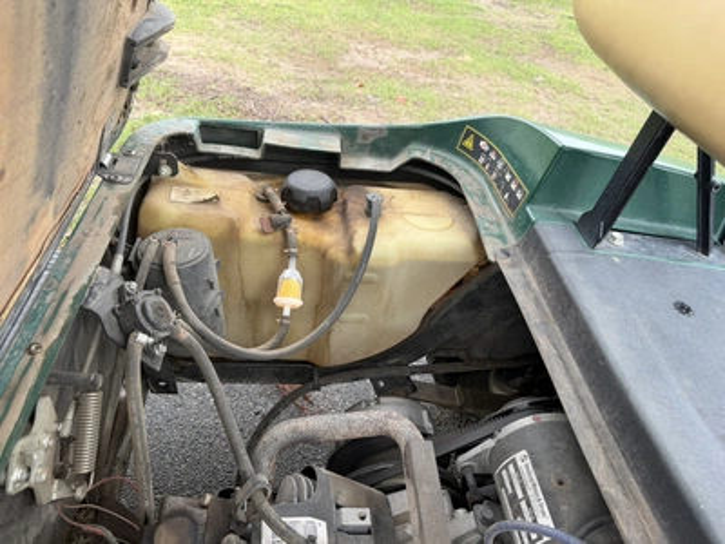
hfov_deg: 71.6
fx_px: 503
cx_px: 362
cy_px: 272
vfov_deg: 56.8
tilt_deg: -37.7
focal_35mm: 24
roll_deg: -11.4
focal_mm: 6.76
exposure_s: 1/121
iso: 50
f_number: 1.78
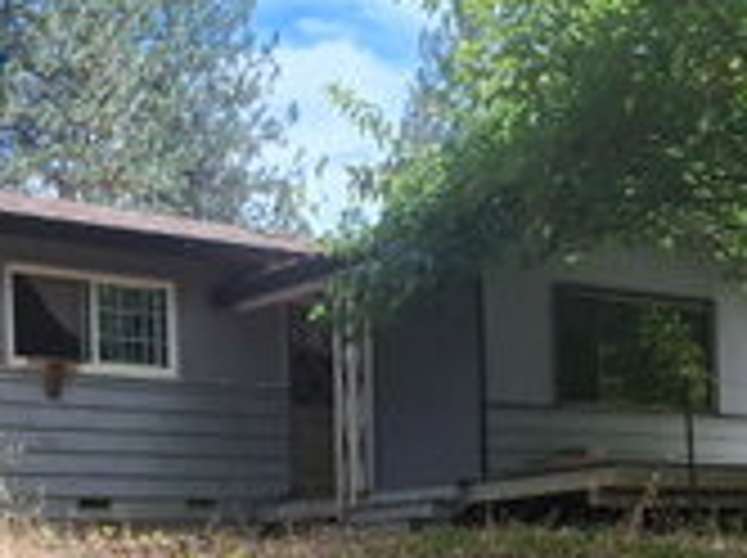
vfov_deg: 19.9
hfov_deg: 27.3
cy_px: 594
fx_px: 1530
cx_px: 256
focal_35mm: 71
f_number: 1.8
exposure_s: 1/1089
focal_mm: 5.54
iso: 50
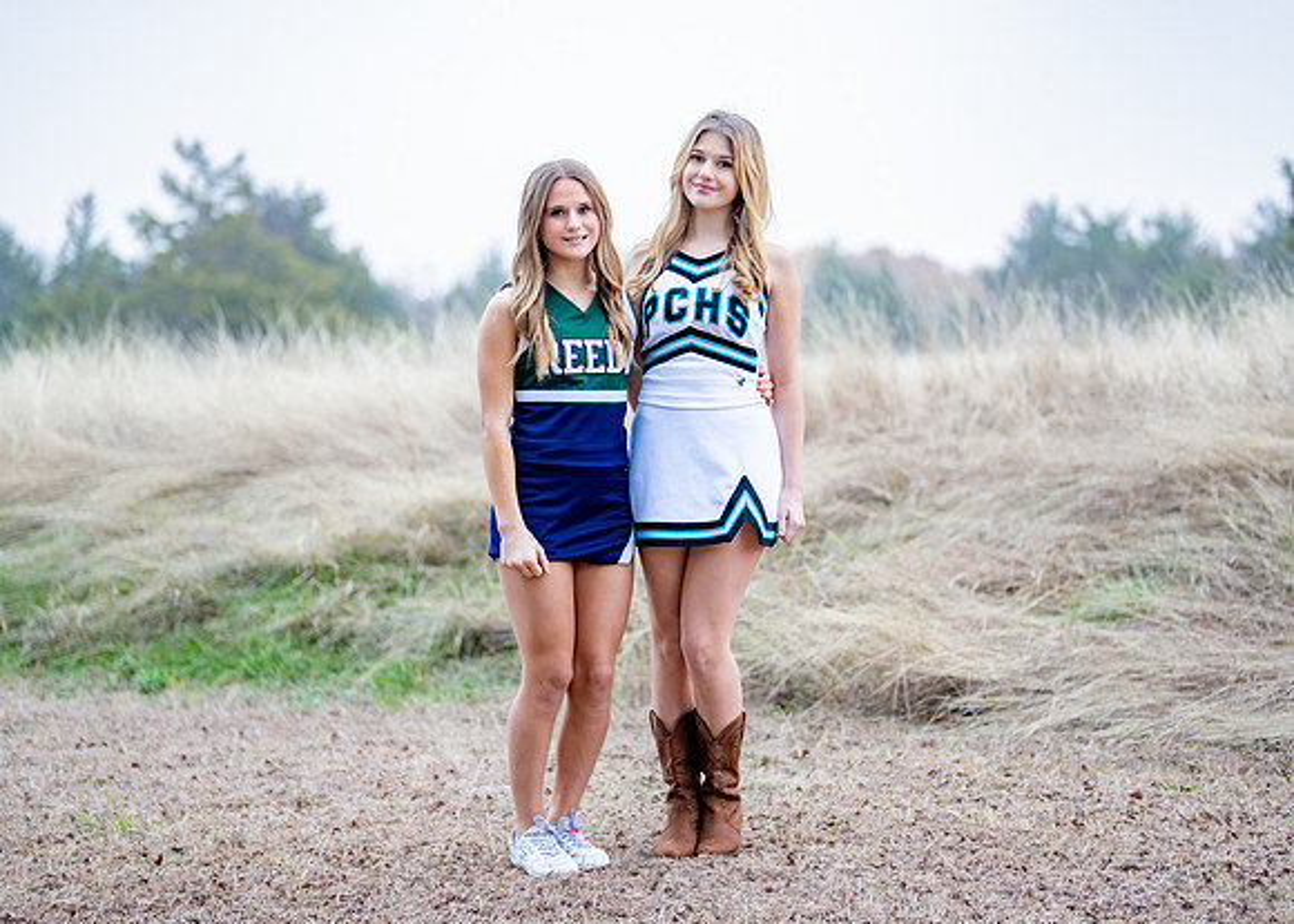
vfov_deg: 21.2
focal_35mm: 67
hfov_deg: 29.4
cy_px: 452
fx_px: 2467
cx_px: 646
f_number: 1.2
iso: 1250
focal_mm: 50
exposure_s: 1/400
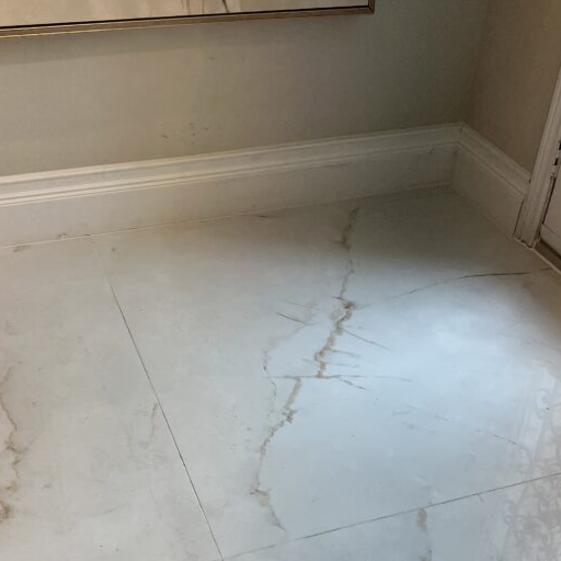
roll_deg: -3.8
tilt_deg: -37.6
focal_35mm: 46
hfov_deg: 36.8
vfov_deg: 36.1
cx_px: 268
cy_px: 409
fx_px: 843
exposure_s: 1/120
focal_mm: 5.7
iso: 40
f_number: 1.5
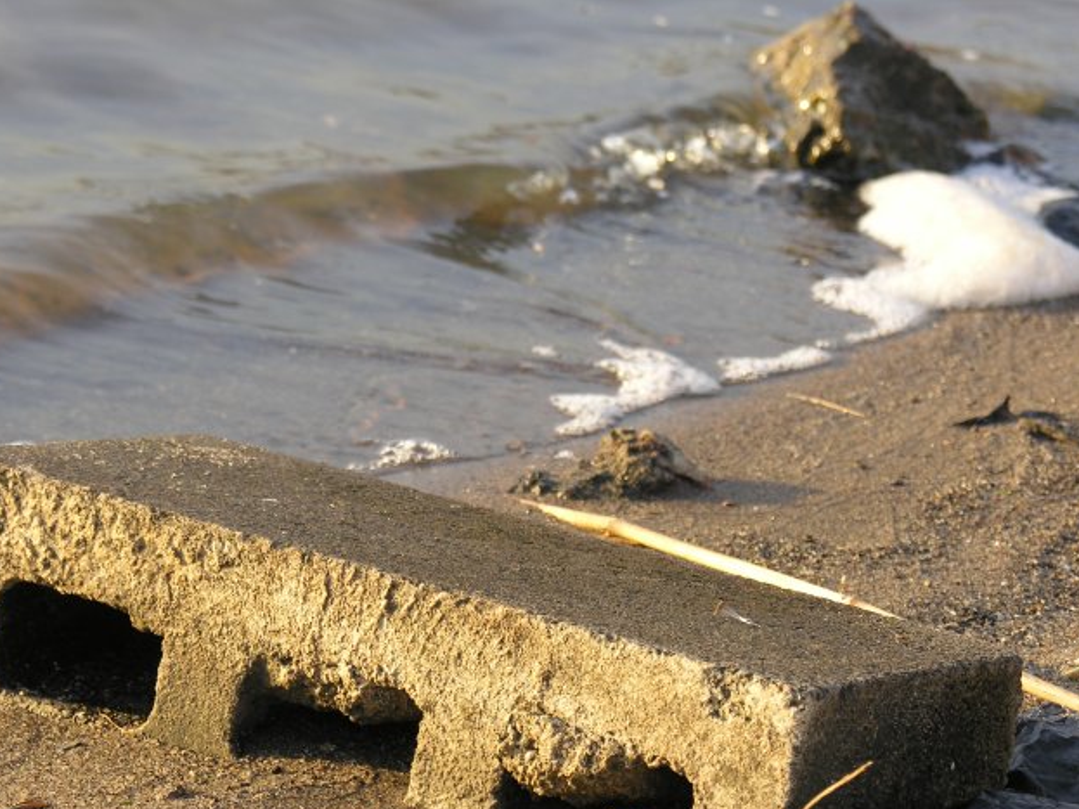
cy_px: 516
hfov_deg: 12.1
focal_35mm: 163
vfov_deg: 9.1
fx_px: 5080
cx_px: 435
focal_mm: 32.4
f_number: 3.8
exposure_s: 1/120
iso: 50
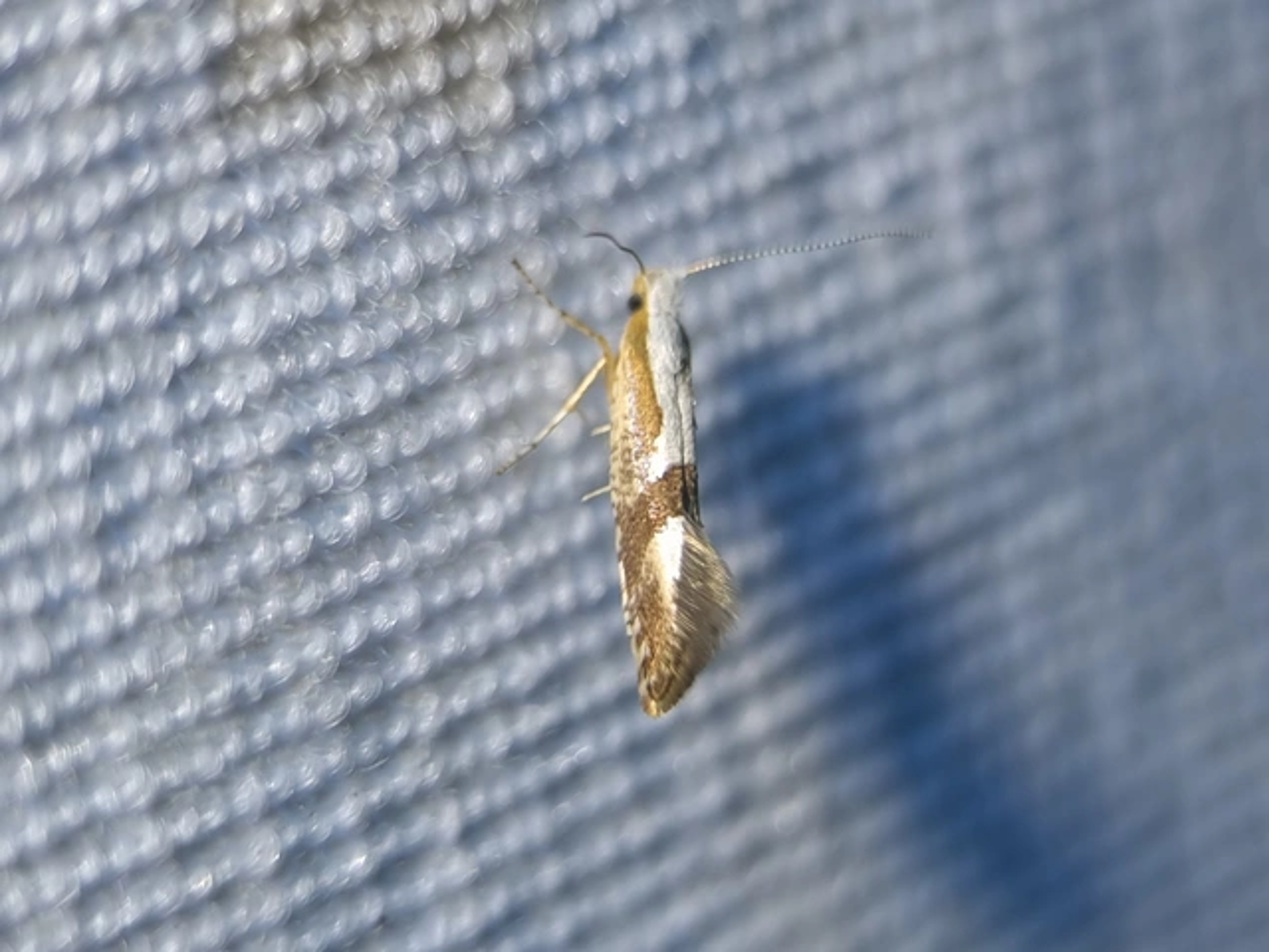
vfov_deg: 53.1
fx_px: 953
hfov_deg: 67.3
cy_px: 476
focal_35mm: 26
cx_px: 634
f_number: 1.8
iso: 80
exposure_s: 1/111
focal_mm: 5.4
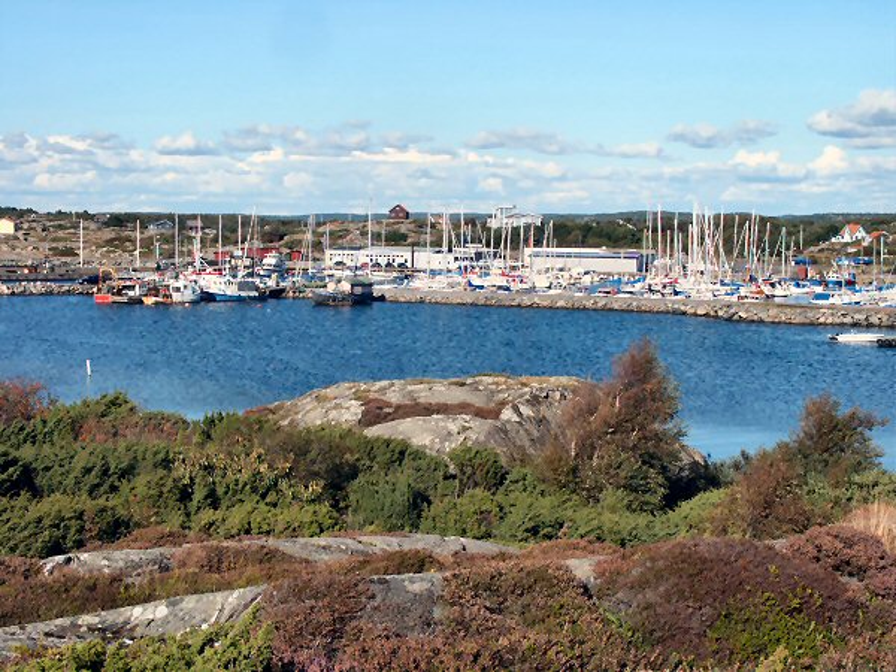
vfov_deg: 22.6
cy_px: 336
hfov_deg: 29.8
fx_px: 1682
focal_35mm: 65
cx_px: 448
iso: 100
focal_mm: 16.15
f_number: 8
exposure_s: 1/500
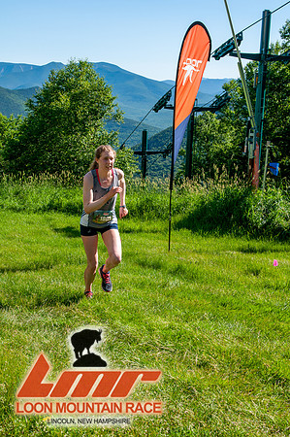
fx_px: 618
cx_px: 145
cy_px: 218
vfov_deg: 38.9
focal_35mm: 51
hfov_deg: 26.4
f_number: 8
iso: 200
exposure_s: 1/400
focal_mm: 34
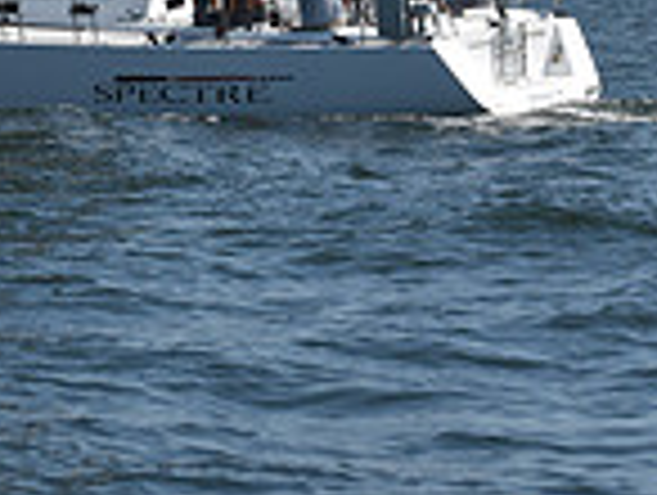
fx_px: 5076
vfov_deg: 5.4
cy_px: -801
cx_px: -137
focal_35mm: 267
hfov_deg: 7.3
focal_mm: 70
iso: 250
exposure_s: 1/1250
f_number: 9
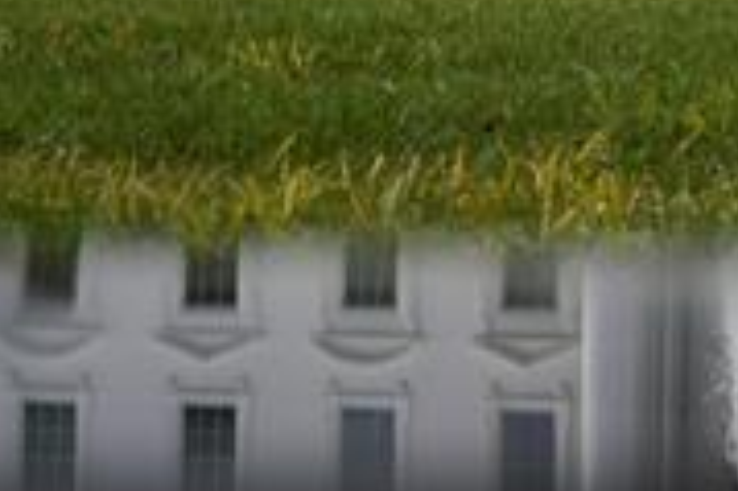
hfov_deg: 12.7
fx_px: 3215
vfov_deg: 8.6
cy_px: -155
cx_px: 969
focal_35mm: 157
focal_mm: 55
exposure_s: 1/160
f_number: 11
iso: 200
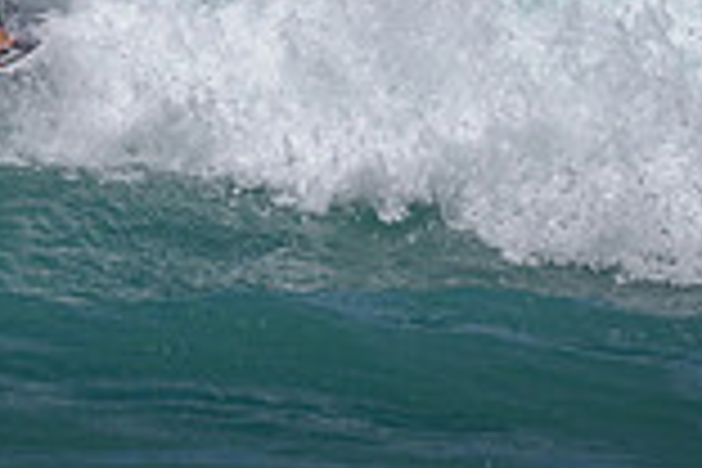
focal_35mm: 2288
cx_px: -183
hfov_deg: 0.9
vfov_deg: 0.6
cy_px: -39
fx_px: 44613
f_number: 5.6
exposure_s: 1/2000
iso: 64
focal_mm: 500
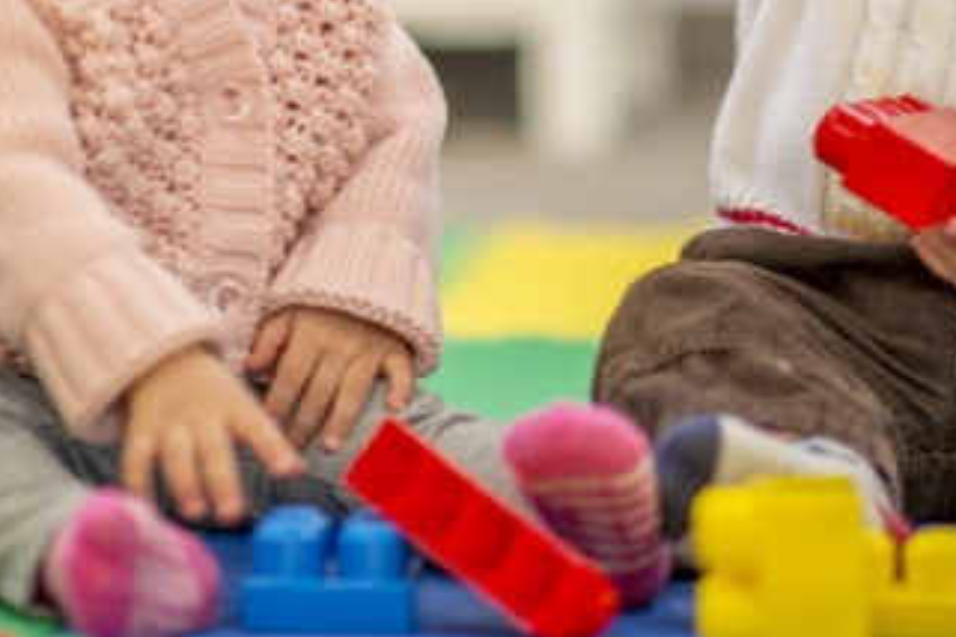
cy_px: -65
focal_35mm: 212
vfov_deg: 6.5
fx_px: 5629
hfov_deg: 9.7
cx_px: 253
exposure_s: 1/250
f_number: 1.6
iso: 125
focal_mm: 85
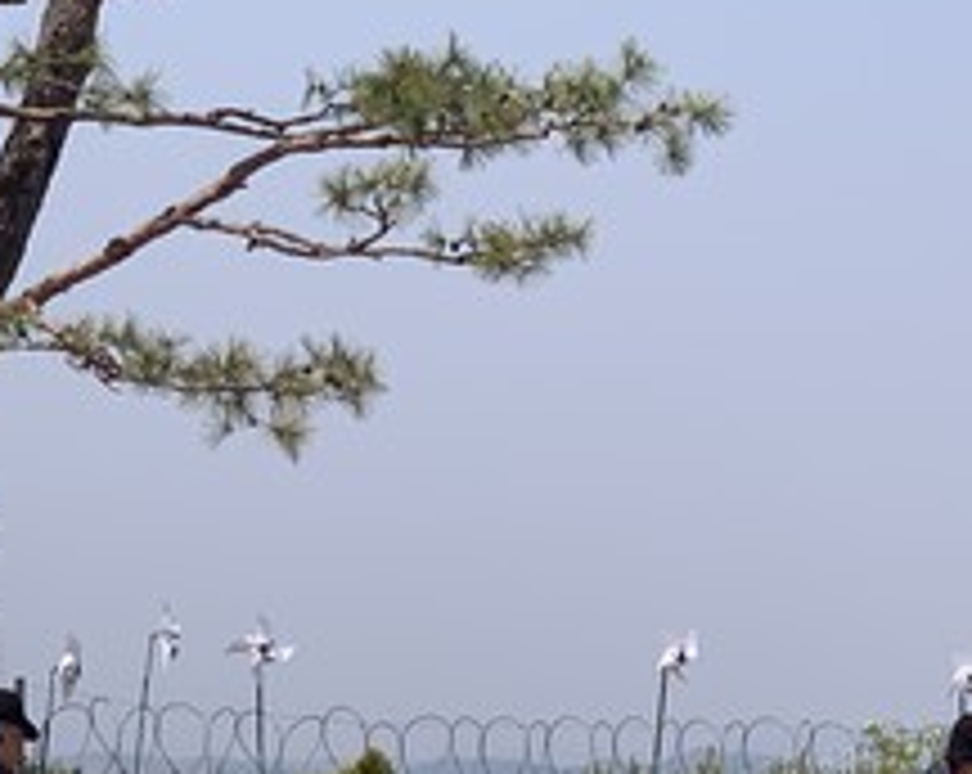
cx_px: 652
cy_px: 738
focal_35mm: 226
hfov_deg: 8.6
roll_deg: -1.1
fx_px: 6490
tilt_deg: +0.5
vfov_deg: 6.8
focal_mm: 6
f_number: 2.4
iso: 16
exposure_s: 1/1453
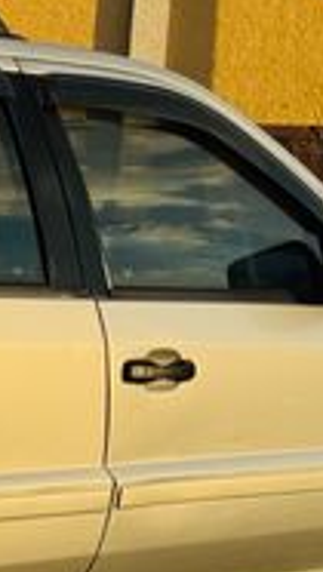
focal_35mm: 132
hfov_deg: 8.6
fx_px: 2004
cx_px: -372
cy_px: 415
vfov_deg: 16.2
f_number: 1.78
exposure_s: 1/9009
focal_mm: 6.76
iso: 64
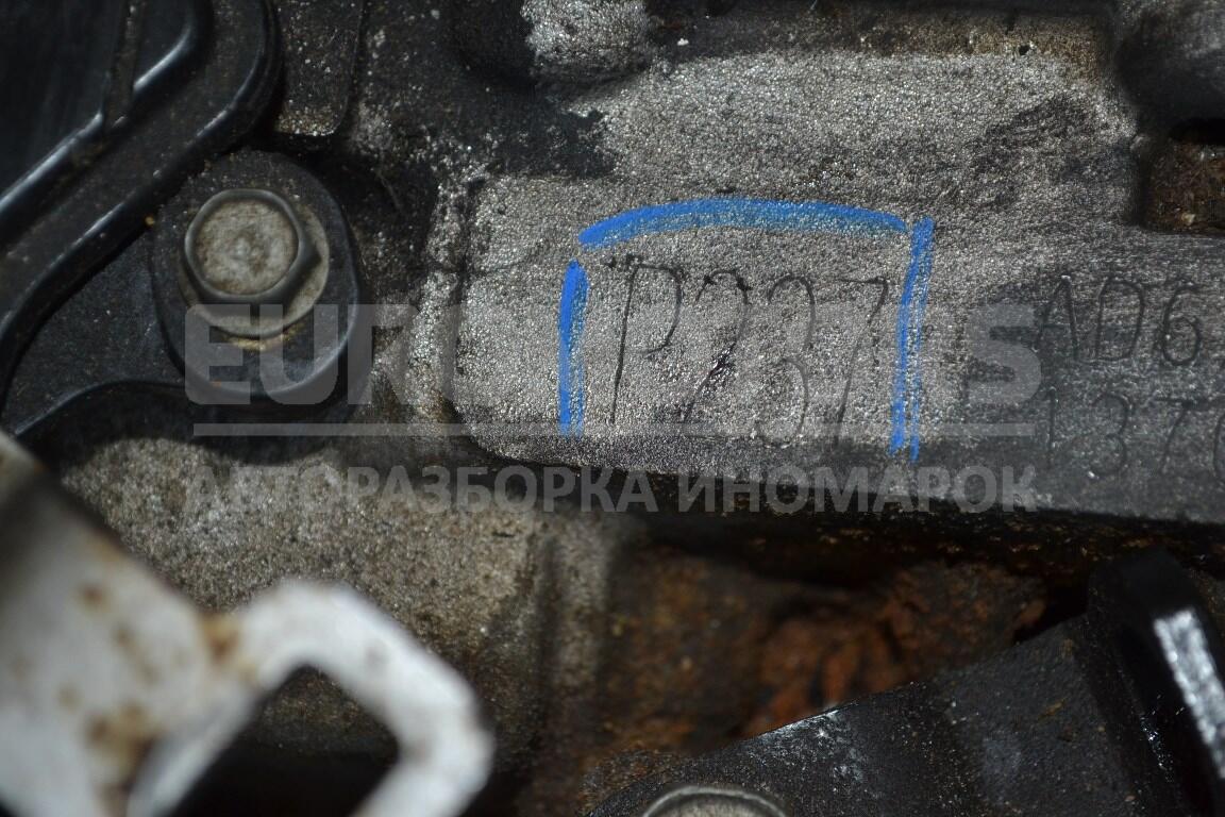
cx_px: 612
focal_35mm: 82
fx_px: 2807
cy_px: 408
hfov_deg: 24.6
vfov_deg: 16.6
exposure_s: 1/60
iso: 450
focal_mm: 55
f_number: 5.6
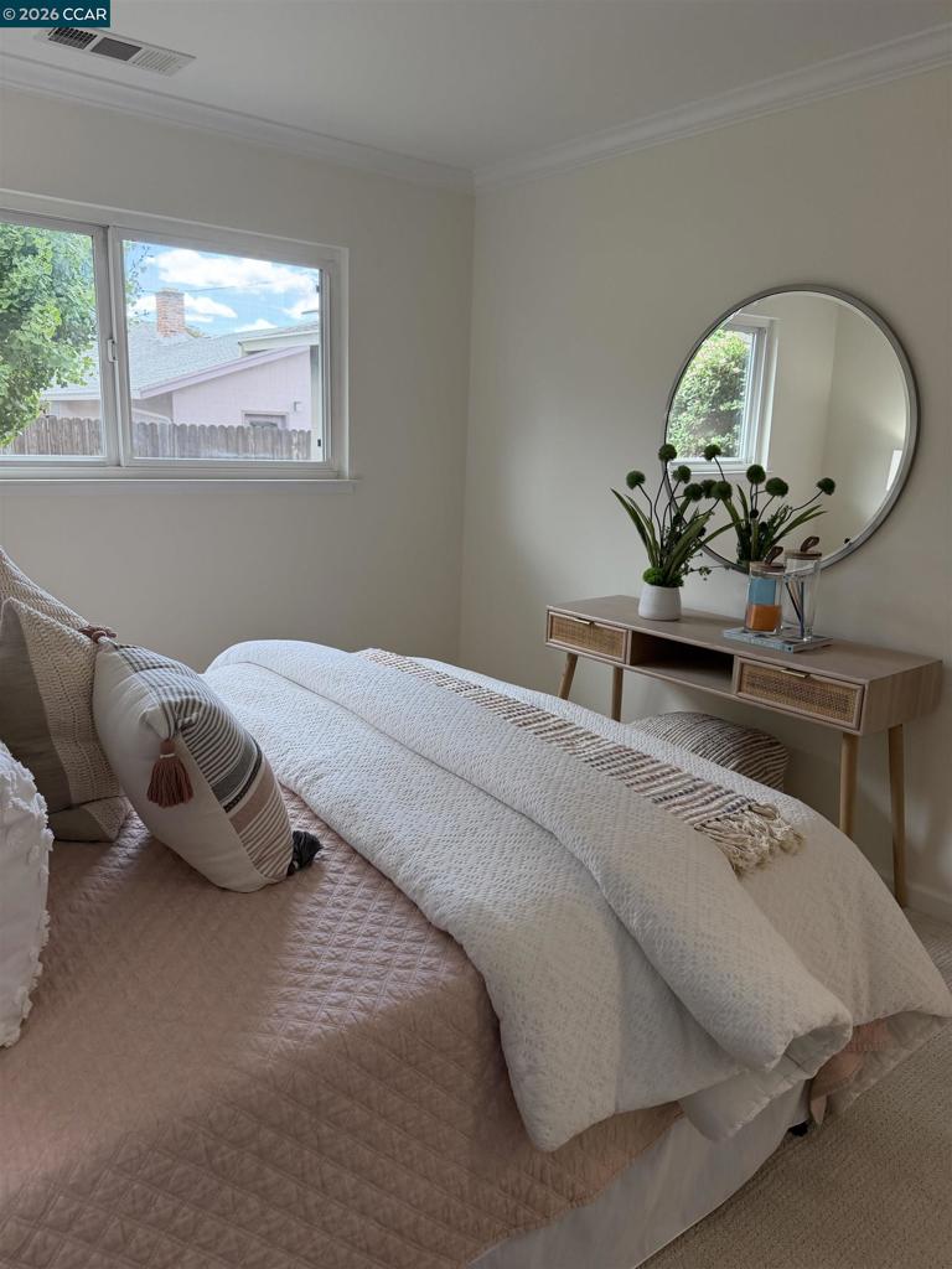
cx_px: 476
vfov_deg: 71.6
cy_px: 634
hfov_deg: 56.8
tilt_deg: -12.8
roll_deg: -2.3
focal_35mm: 24
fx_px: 880
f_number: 1.78
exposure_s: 1/218
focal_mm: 6.76
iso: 160
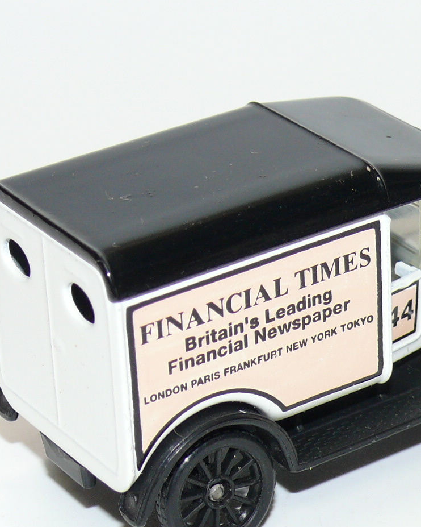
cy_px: 303
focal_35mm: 160
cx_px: 287
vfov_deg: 12.0
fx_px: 2491
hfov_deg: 9.7
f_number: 4
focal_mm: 12.9
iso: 100
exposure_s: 1/30
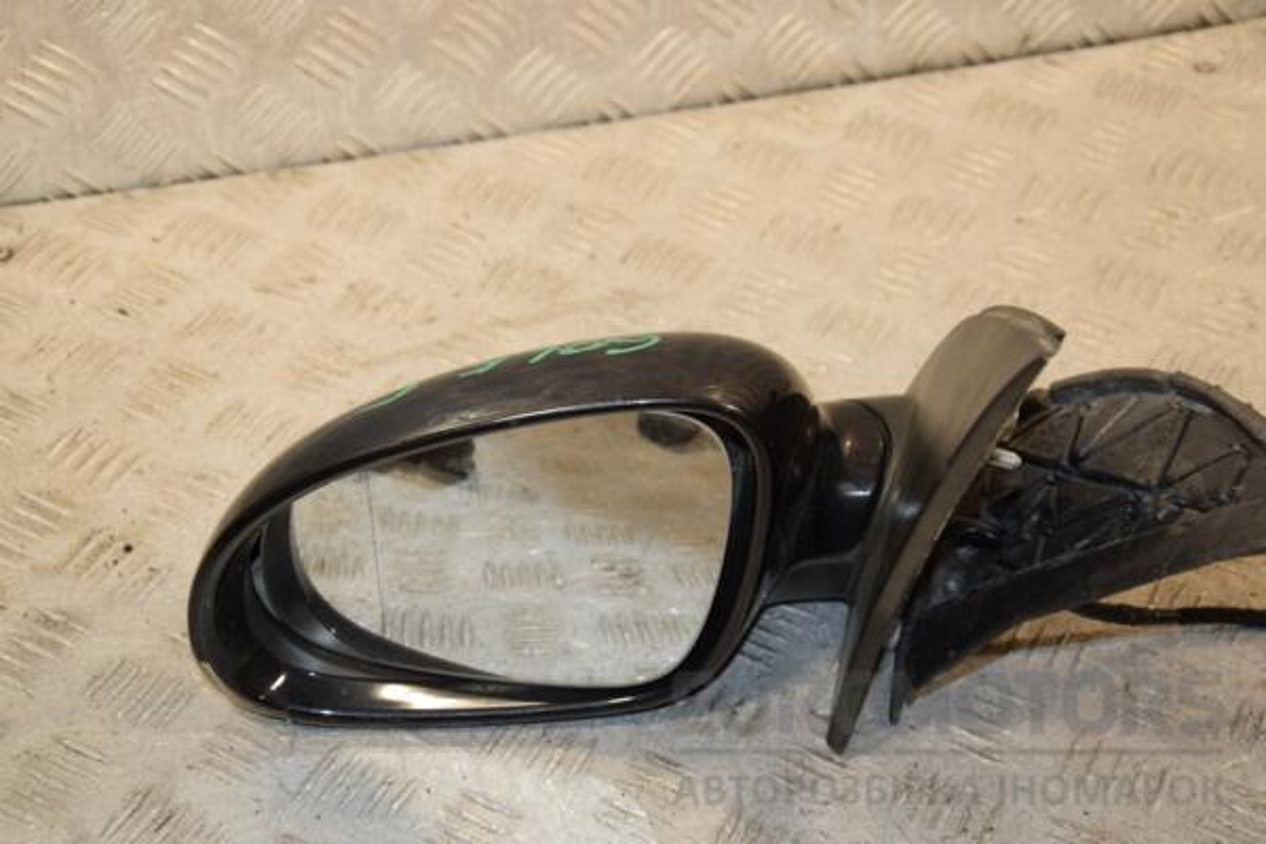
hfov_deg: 31.9
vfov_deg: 21.6
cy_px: 422
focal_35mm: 63
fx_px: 2215
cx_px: 633
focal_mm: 42
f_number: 6.3
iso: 800
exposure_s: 1/200
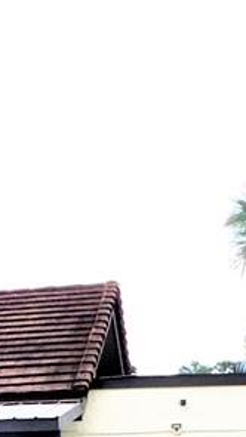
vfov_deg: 15.0
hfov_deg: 8.0
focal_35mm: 136
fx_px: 1577
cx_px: -400
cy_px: 578
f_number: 3
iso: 125
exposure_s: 1/800
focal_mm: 4
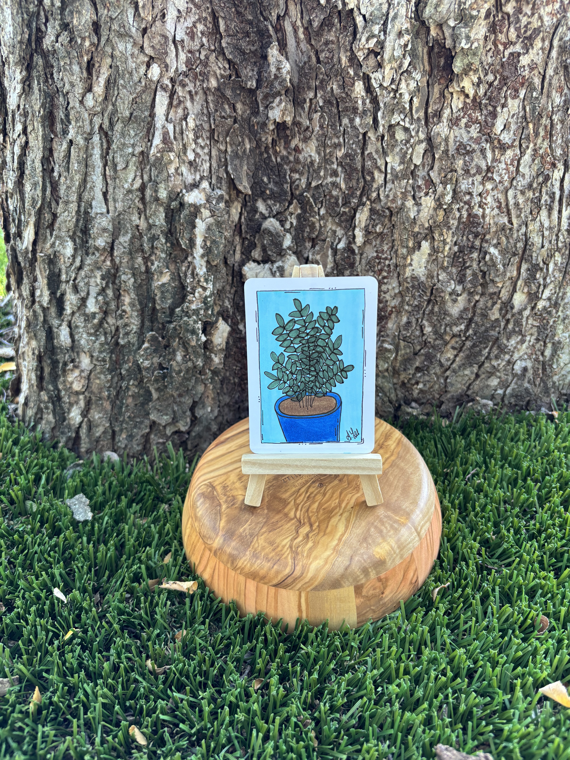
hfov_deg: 53.1
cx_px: 285
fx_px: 571
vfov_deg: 67.3
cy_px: 380
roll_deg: +1.5
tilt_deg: -30.3
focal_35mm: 26
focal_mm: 5.96
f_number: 1.6
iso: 100
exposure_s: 1/121
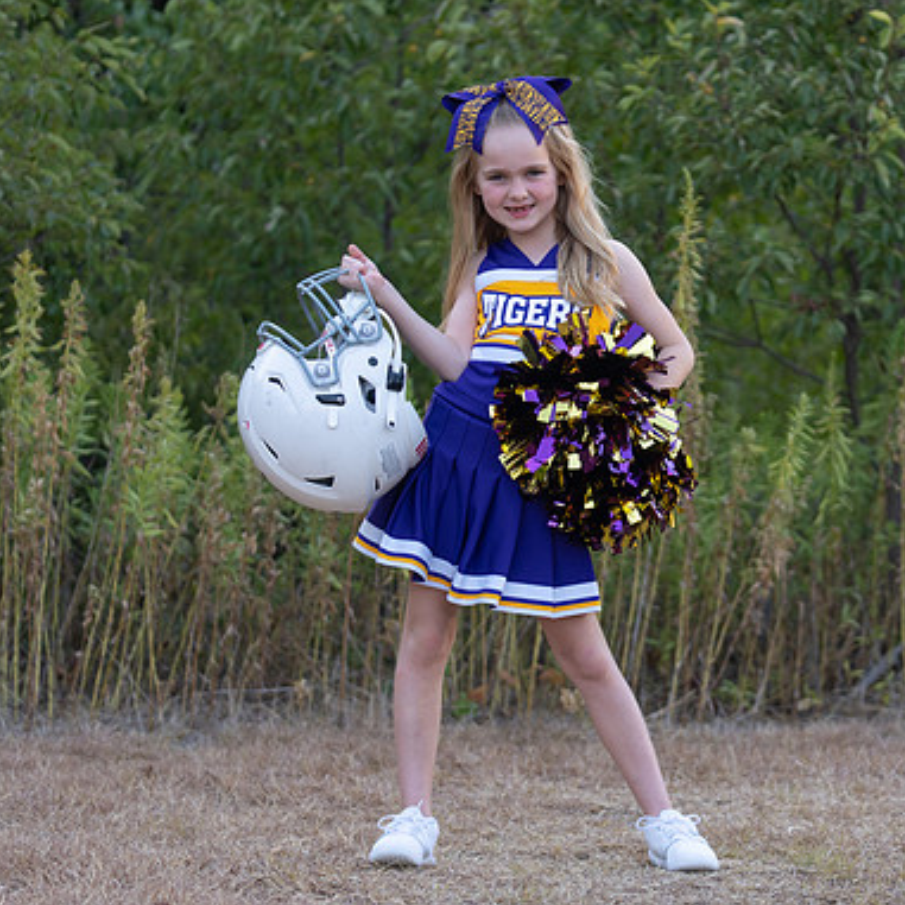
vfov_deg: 17.1
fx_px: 3017
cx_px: 601
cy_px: 426
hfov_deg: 17.0
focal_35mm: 102
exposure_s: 1/320
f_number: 2.8
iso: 250
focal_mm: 70
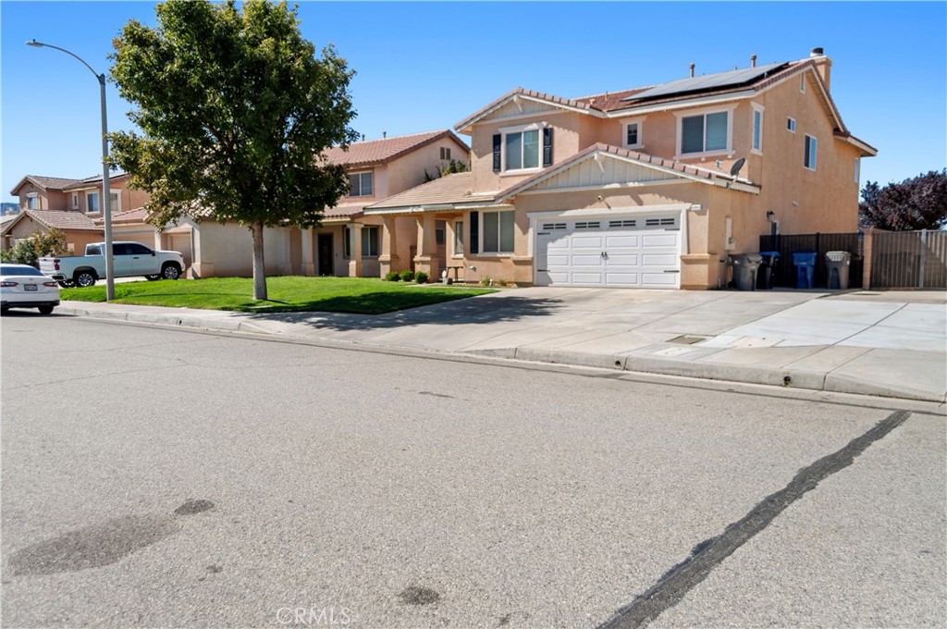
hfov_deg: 67.4
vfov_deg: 47.8
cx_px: 474
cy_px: 314
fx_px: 709
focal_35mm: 27
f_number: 3.5
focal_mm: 18
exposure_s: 1/3200
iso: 200
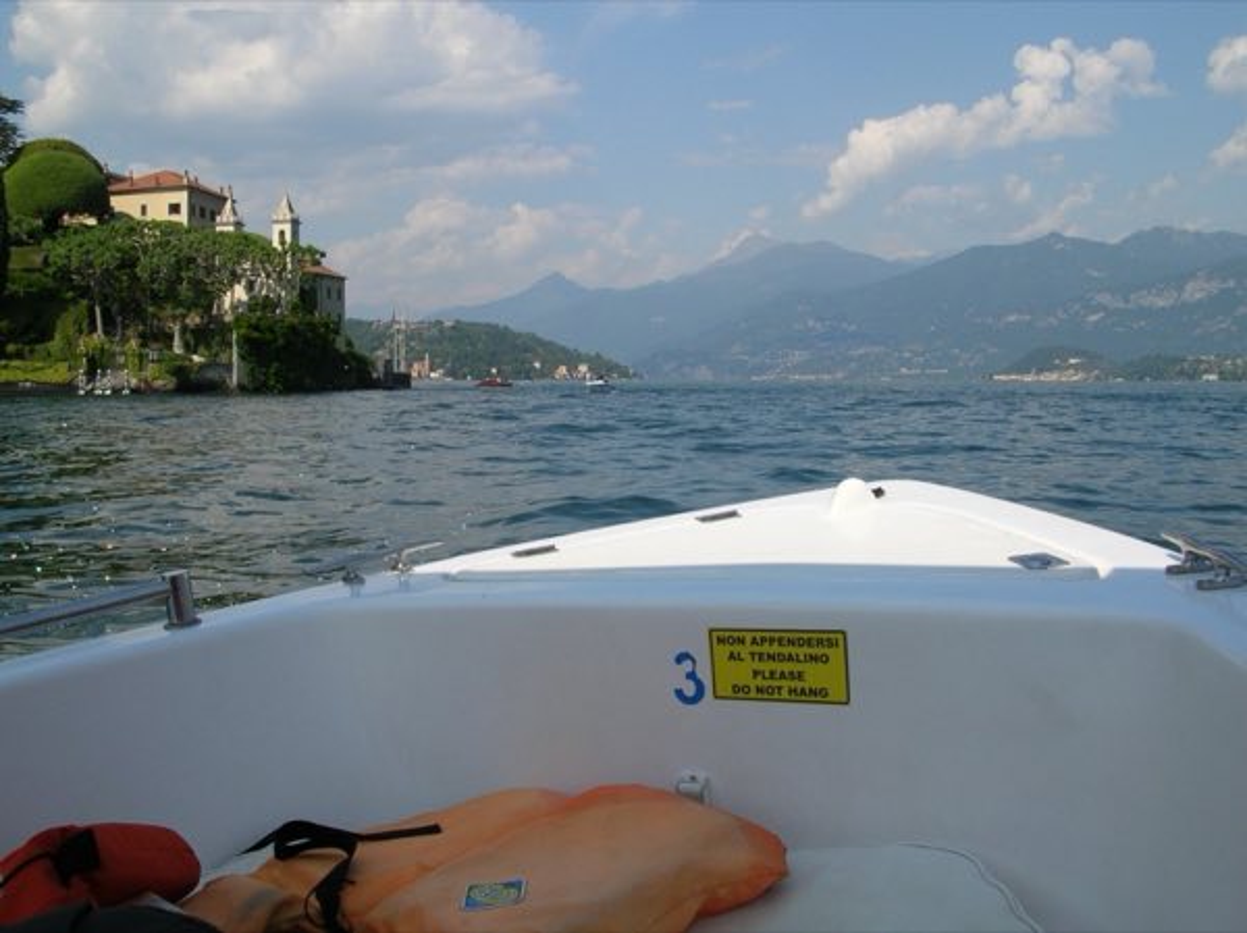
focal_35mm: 36
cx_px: 624
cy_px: 466
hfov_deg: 51.4
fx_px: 1296
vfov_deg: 39.6
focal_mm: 6
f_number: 3.7
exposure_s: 1/954
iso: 50
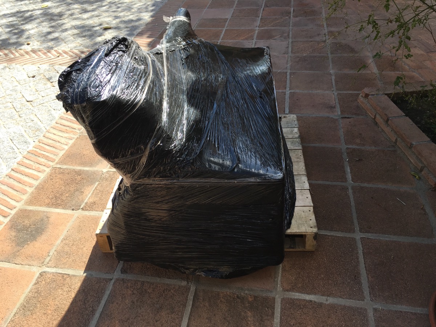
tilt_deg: -38.6
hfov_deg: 61.7
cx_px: 218
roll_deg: +1.0
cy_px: 164
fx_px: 365
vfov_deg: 48.2
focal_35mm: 29
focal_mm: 4.15
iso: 25
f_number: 2.2
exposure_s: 1/620
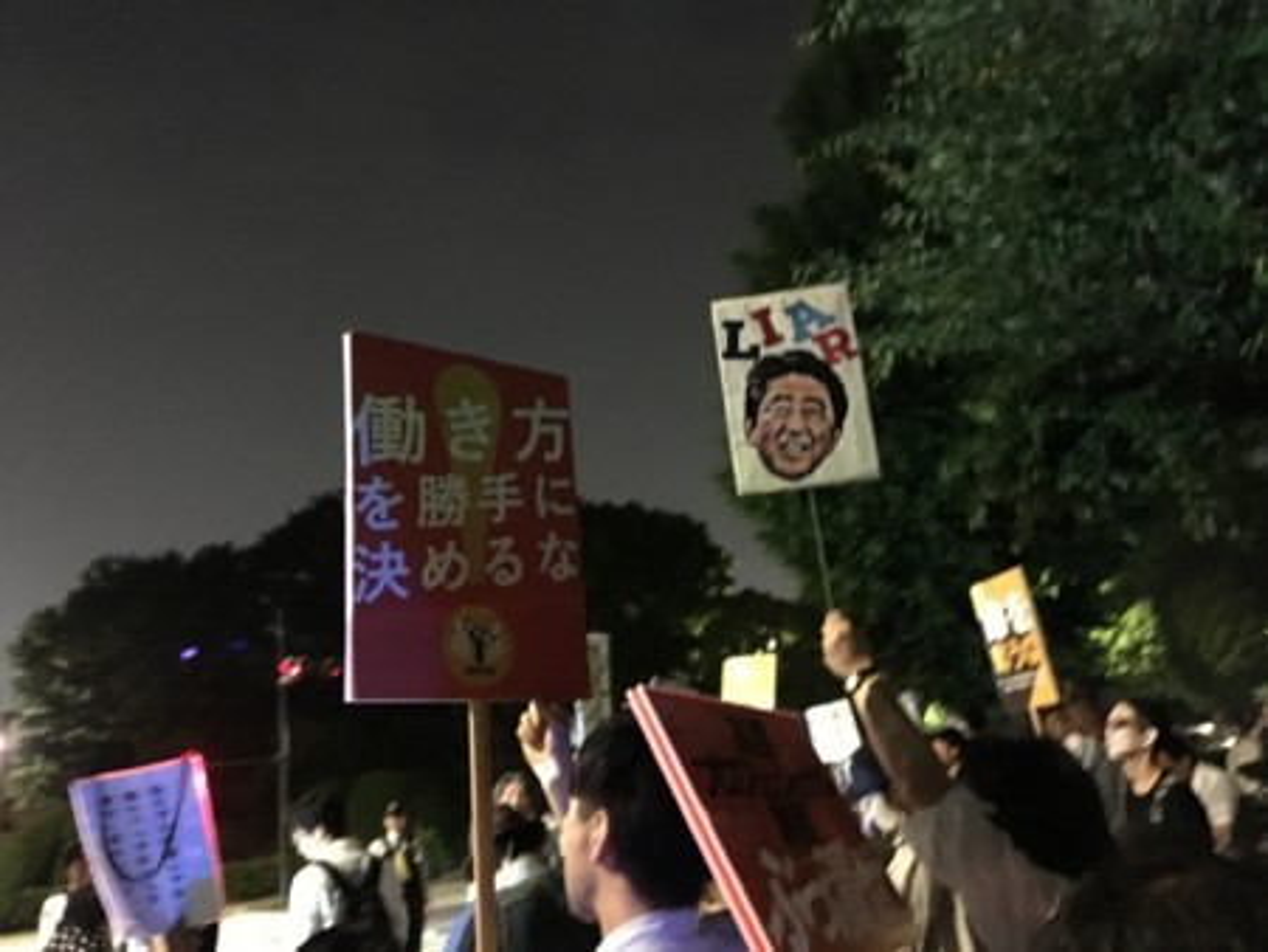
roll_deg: +6.8
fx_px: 1063
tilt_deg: +19.2
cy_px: 476
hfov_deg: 61.6
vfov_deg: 48.3
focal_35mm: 29
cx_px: 634
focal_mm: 4.15
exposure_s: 1/15
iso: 1250
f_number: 2.2
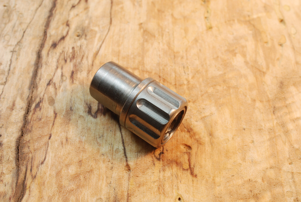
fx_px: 502
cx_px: 150
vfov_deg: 22.7
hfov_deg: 33.4
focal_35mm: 60
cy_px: 101
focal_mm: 40
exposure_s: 1/10
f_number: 22
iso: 200
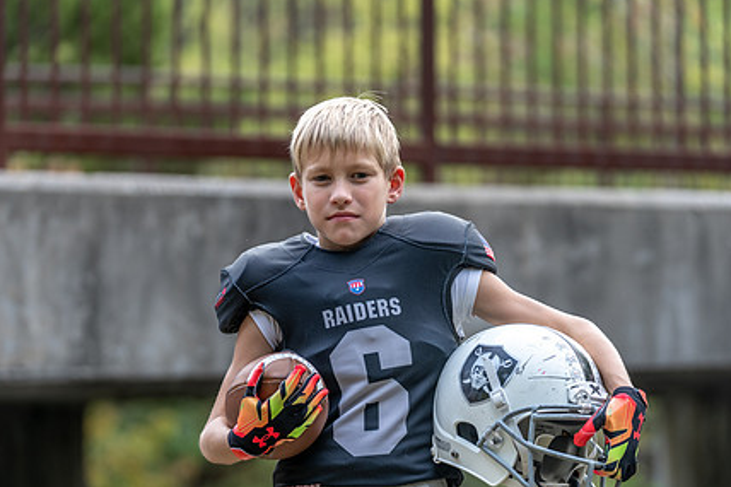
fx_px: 3552
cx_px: 345
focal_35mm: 175
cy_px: 295
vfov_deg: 7.8
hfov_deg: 11.7
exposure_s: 1/320
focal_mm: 129
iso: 200
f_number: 2.8
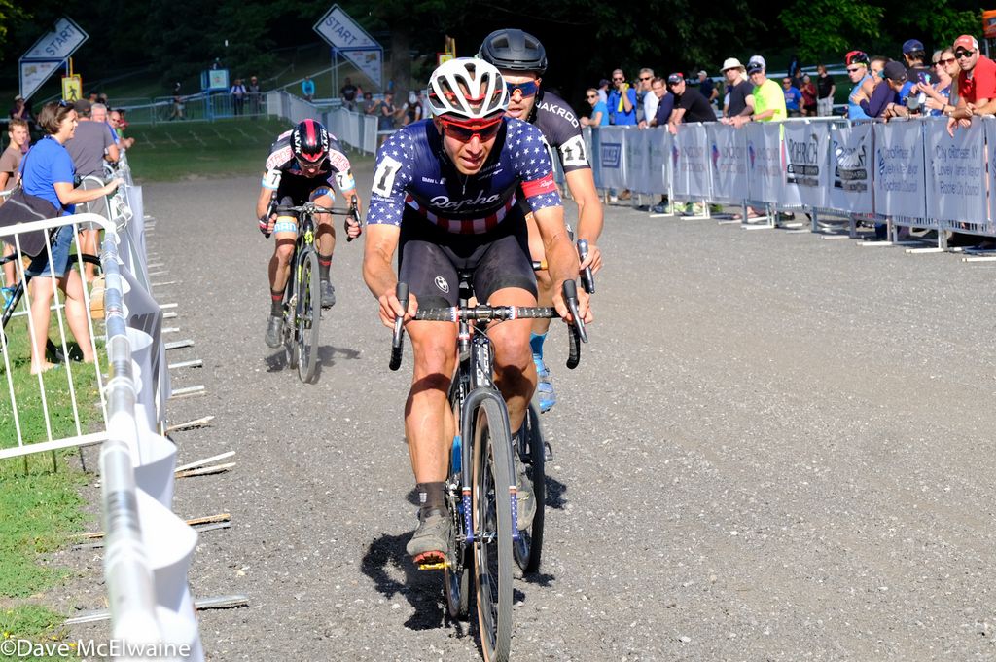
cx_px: 498
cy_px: 331
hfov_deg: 19.9
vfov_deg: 13.3
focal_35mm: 103
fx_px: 2846
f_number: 8
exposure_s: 1/1000
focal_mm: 68.7
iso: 800
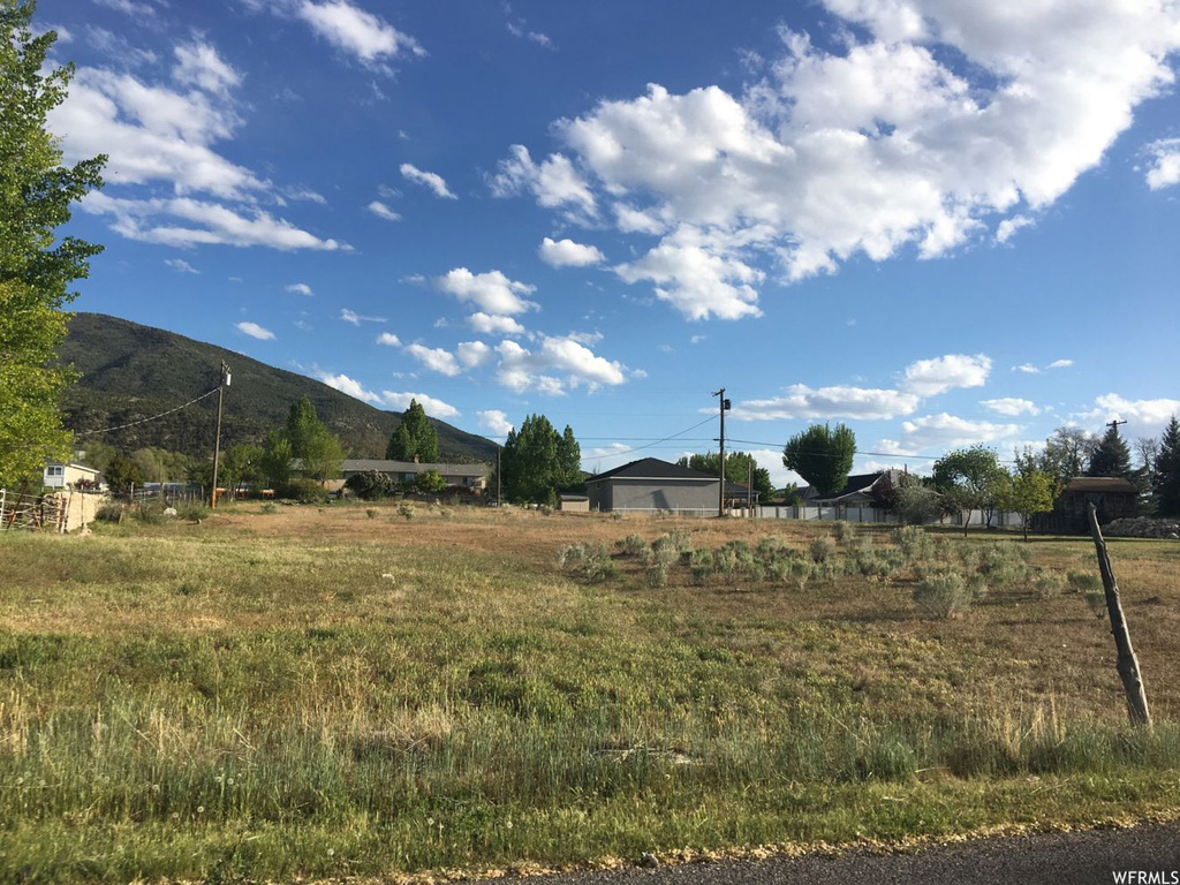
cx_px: 590
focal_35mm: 29
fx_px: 989
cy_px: 442
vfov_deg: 48.2
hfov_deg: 61.7
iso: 25
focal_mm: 4.15
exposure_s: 1/1672
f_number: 2.2
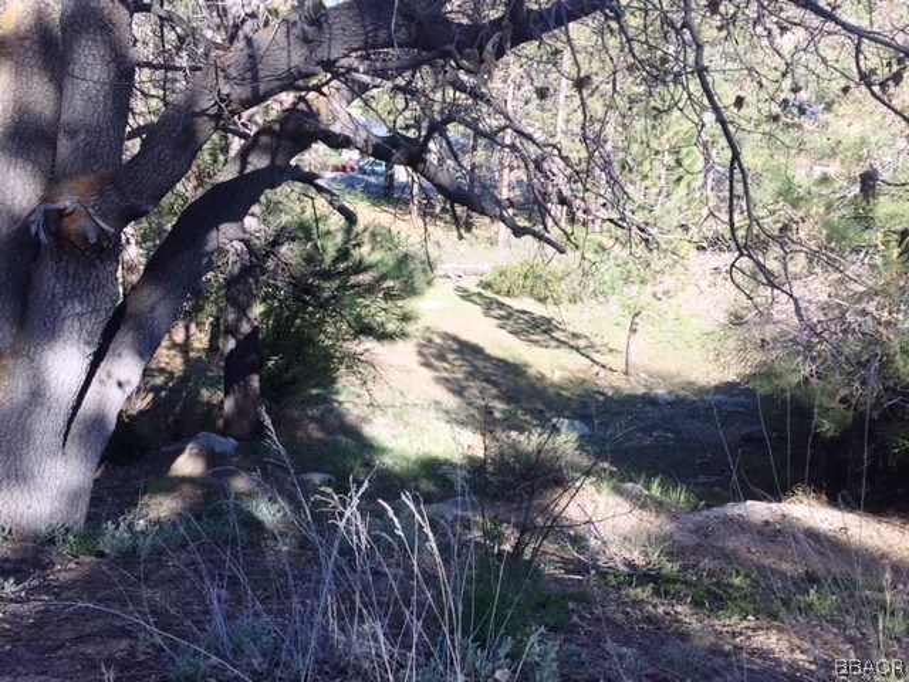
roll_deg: -5.1
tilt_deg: -17.8
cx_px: 454
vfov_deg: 48.2
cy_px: 341
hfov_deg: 61.7
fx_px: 762
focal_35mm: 29
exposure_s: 1/590
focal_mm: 4.15
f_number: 2.2
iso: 32
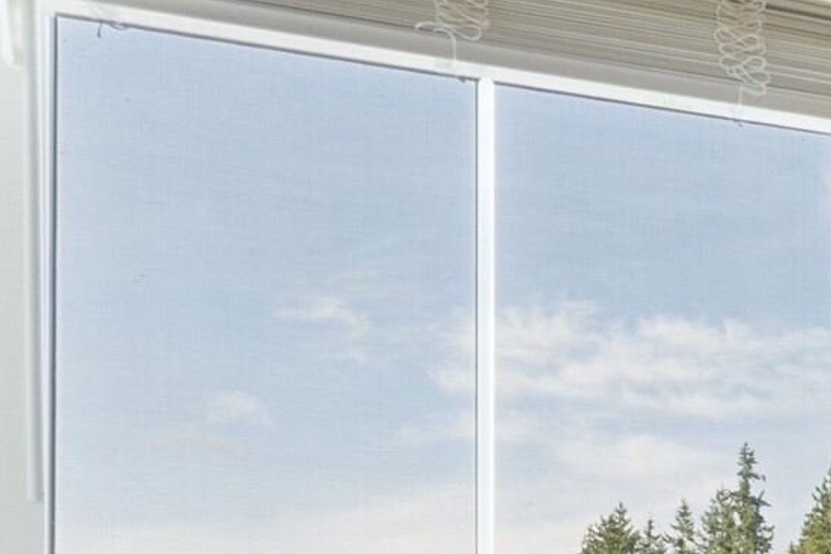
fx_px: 1223
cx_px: 1091
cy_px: 728
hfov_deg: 29.7
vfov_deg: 22.7
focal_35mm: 53
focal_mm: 12
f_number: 9
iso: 250
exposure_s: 1/125
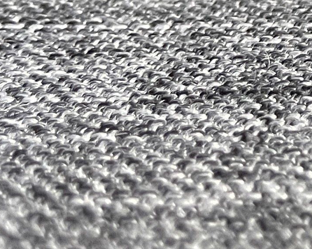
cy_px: -213
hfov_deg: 11.4
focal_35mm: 138
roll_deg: -1.9
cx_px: 766
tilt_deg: -18.9
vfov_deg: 10.5
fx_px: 1274
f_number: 1.6
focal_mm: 5.1
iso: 640
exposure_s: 1/38
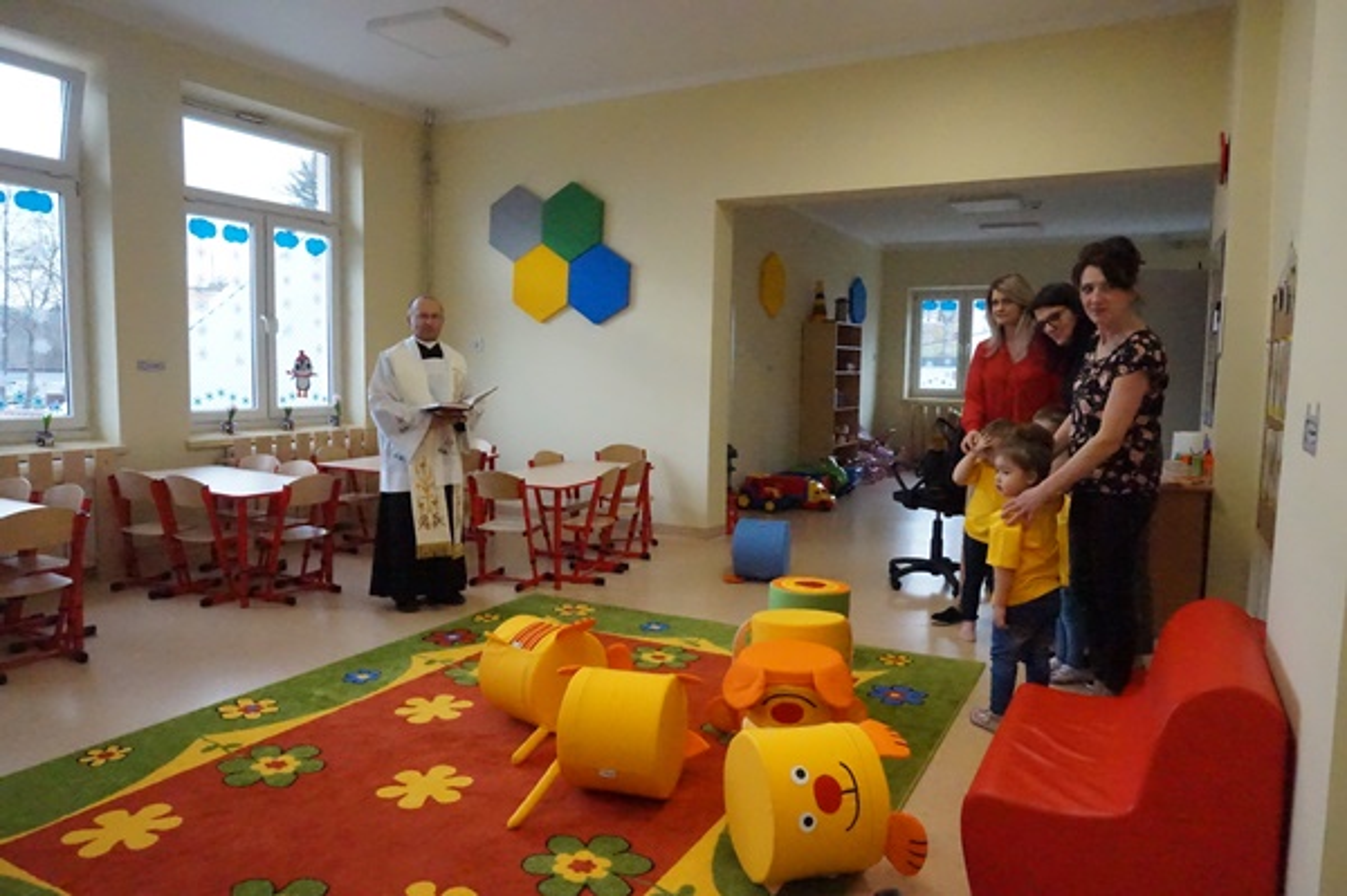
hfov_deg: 73.8
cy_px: 448
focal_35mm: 24
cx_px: 674
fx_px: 897
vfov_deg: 53.1
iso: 12800
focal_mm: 16
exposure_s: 1/800
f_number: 8
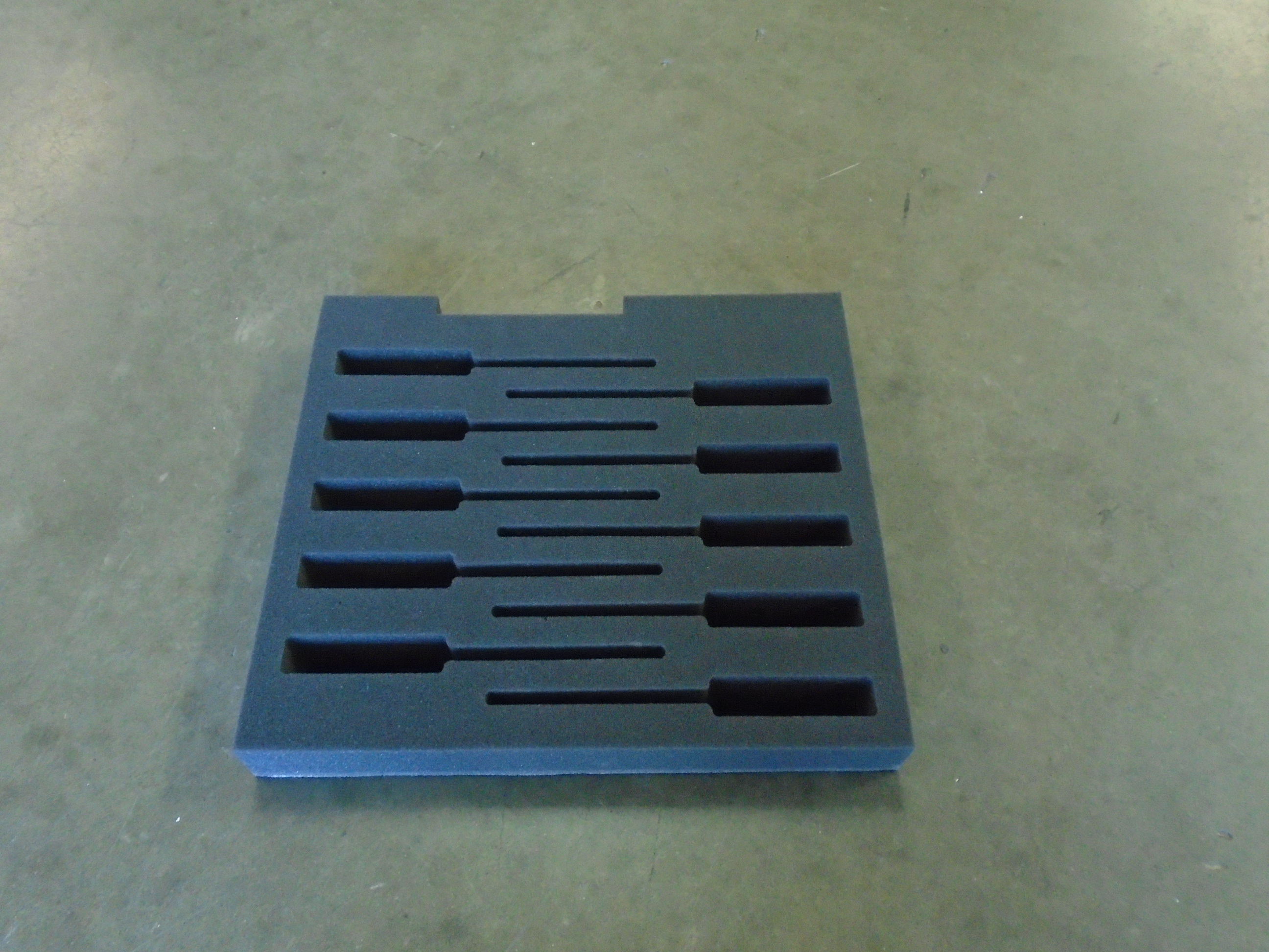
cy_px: 476
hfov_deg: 67.3
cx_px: 634
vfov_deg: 53.1
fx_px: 953
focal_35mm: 26
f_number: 3.2
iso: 640
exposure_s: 1/40
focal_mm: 4.6
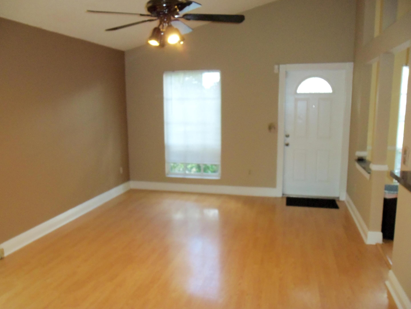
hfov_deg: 61.7
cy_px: 154
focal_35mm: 29
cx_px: 206
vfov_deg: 48.2
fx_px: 344
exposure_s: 1/30
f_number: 3.4
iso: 250
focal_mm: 5.2
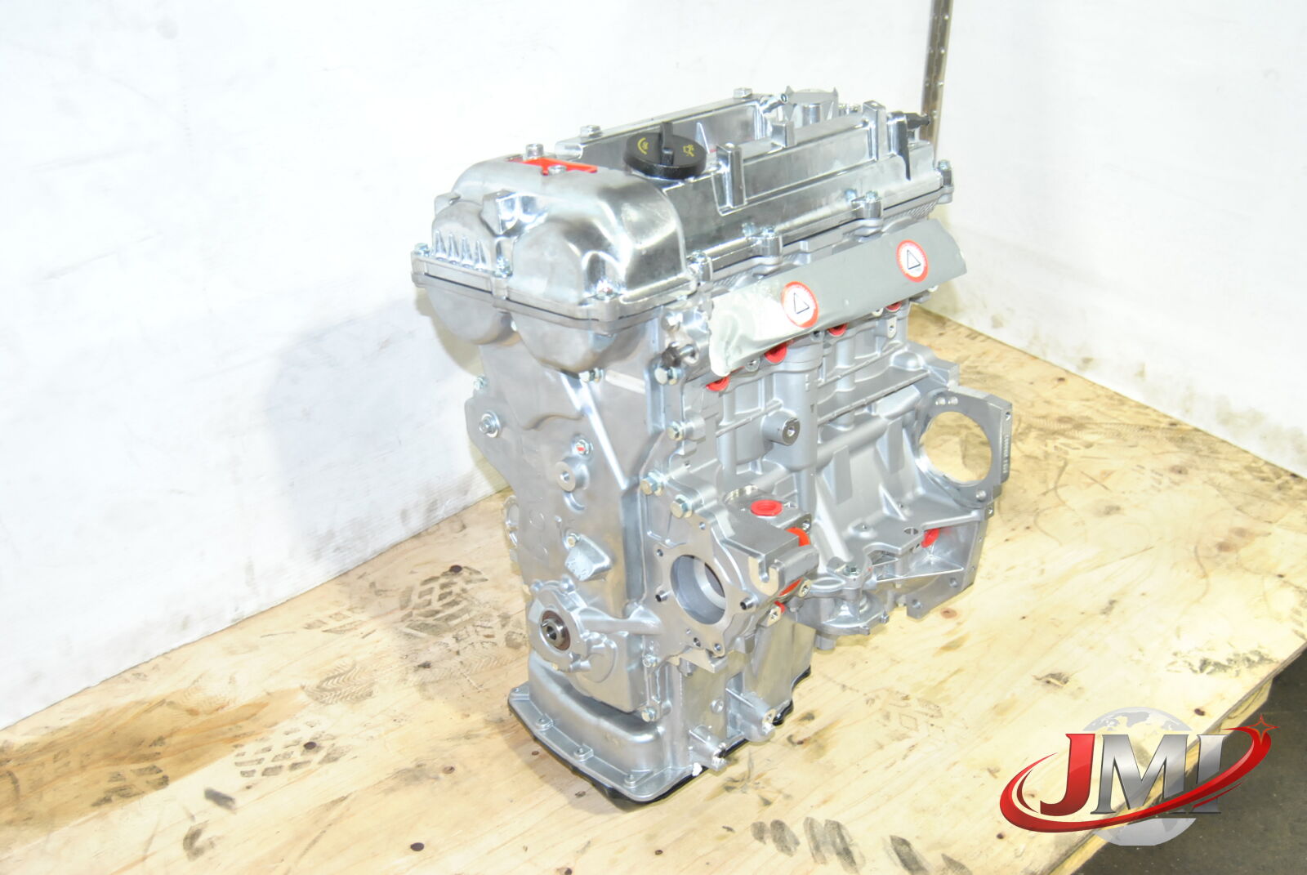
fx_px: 1418
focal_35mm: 39
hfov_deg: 49.5
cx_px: 654
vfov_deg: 34.3
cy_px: 438
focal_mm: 26
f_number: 5
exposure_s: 1/60
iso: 800
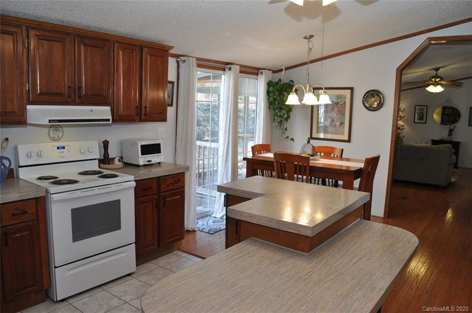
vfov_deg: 47.8
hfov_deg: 67.5
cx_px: 236
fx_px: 353
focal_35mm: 27
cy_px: 156
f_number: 4.5
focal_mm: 18
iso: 400
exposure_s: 1/80
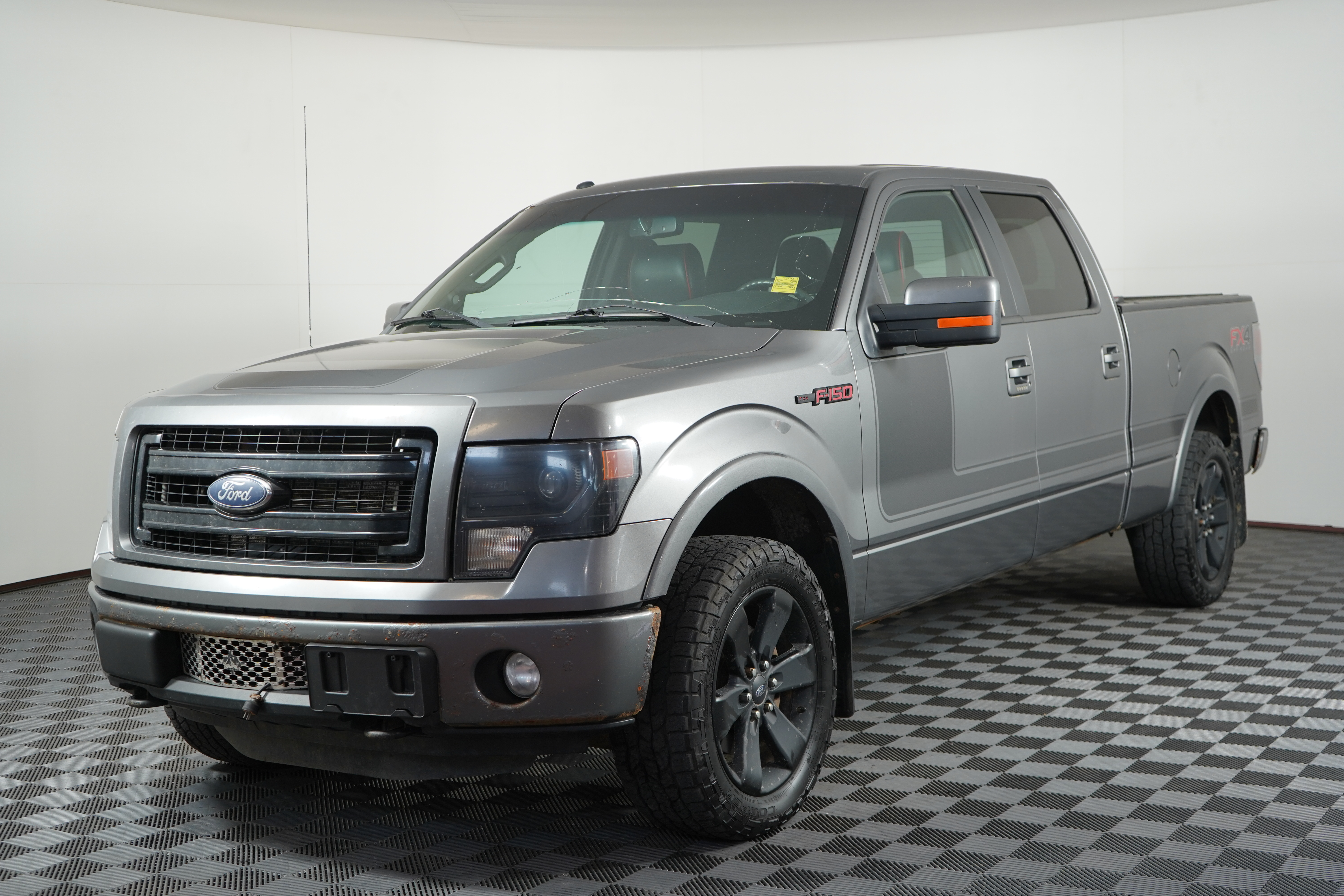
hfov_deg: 43.6
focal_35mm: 45
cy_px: 448
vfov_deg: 29.9
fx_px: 1680
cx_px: 672
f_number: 4.5
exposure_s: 1/160
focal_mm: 45
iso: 640
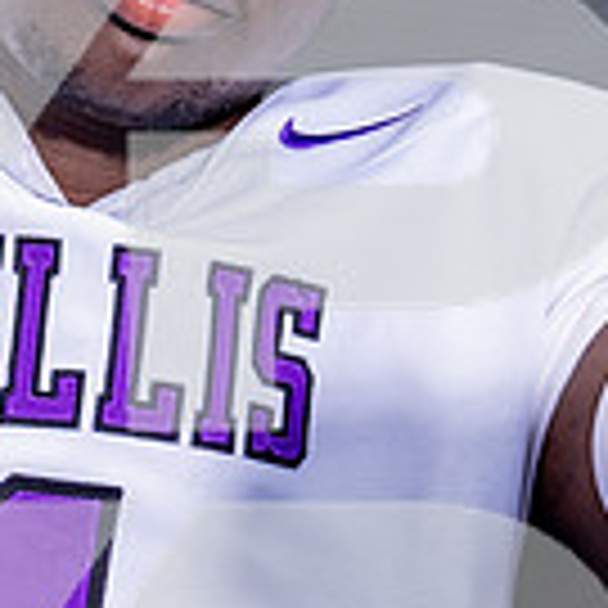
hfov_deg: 8.3
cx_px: 41
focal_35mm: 209
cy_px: 196
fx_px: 4153
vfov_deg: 8.4
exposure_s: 1/1250
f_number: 4
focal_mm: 56
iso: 100
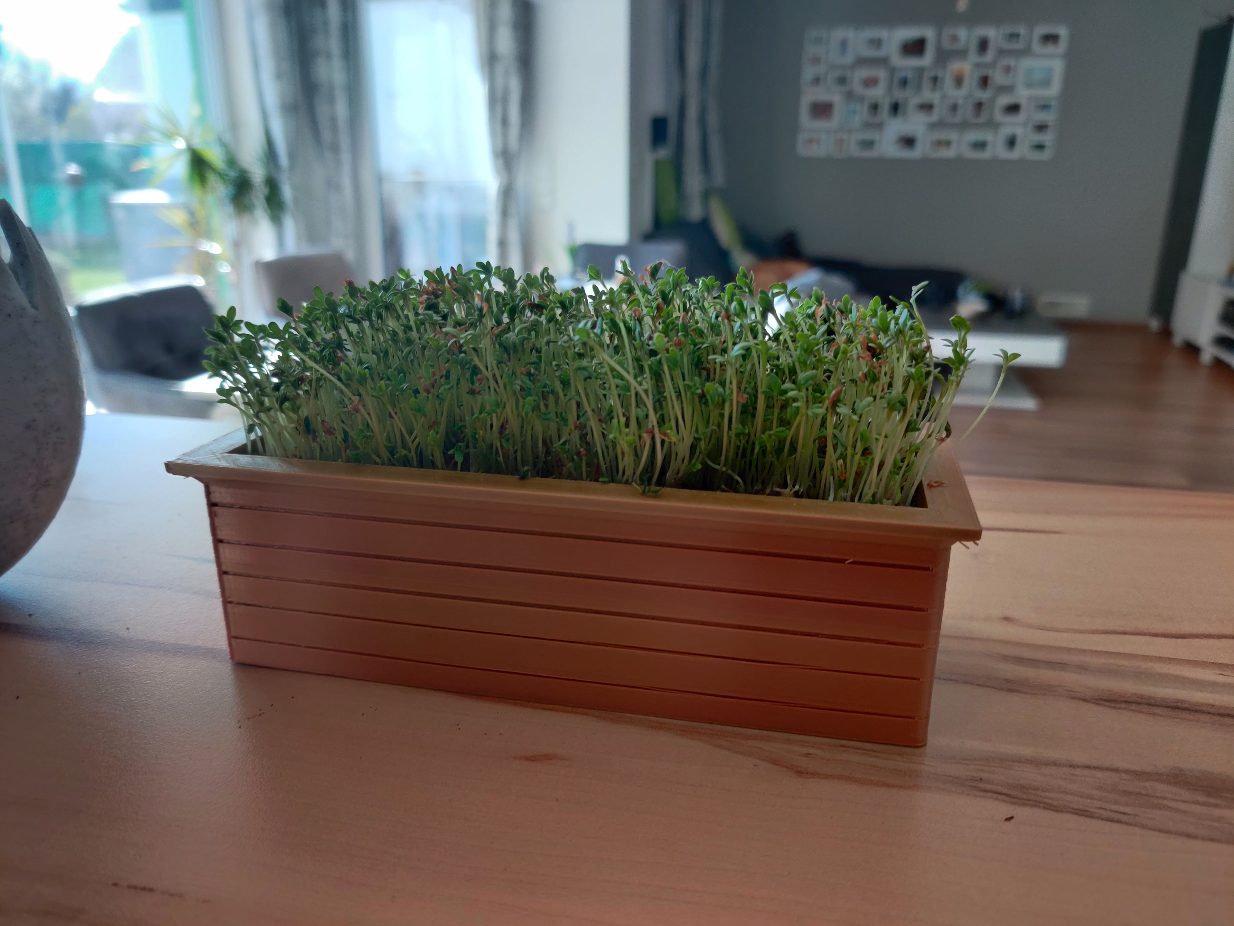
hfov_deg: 65.3
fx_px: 963
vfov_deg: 51.4
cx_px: 617
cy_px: 463
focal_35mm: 27
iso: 400
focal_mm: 4.75
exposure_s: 1/33
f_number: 1.65
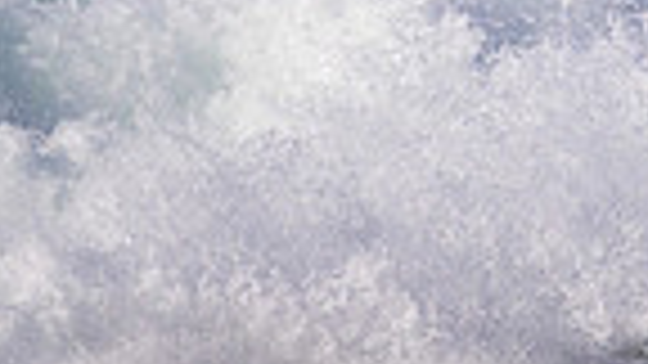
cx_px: 904
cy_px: -191
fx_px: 57836
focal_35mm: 3366
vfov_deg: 0.4
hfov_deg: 0.6
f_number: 11
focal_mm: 800
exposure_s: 1/2000
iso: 800
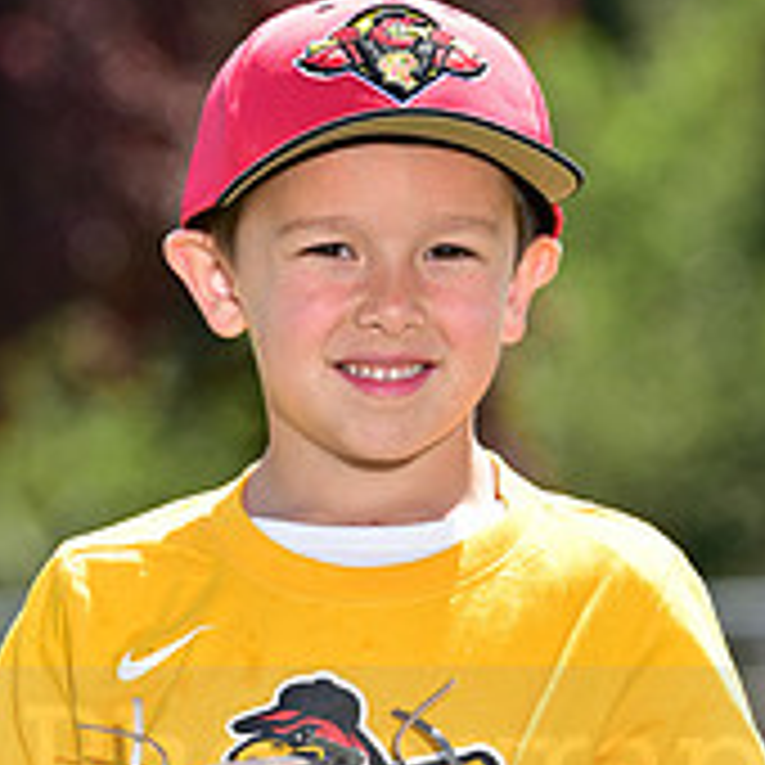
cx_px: 349
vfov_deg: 3.0
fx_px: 14477
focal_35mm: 579
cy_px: 729
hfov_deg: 3.0
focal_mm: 200
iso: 80
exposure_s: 1/200
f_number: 5.6
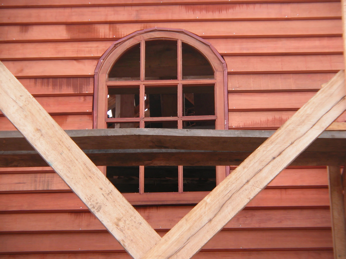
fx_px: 1759
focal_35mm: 176
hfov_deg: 11.2
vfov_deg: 8.4
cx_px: 173
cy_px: 130
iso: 100
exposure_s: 1/151
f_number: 4
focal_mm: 44.7
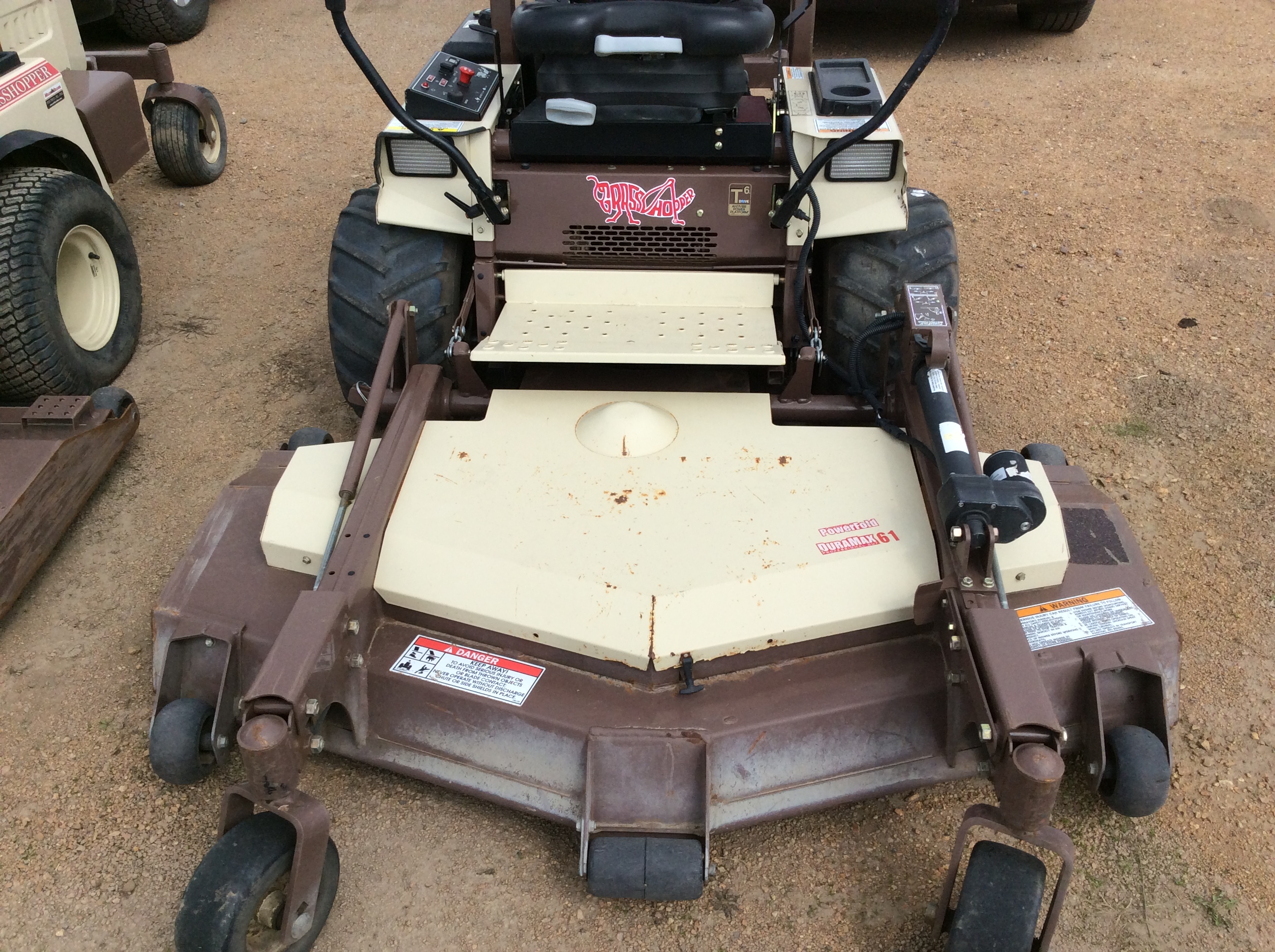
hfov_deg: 56.9
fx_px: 1177
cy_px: 476
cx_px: 638
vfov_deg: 44.1
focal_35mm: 32
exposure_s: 1/1244
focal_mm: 3.3
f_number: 2.4
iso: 32
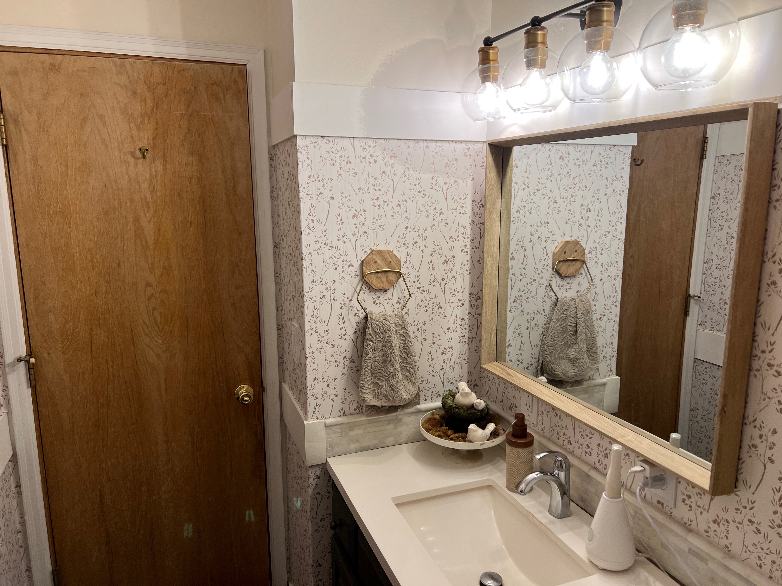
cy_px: 293
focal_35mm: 26
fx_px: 587
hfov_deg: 67.3
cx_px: 391
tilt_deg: -9.1
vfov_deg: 53.1
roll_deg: +0.1
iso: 64
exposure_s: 1/120
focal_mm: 5.7
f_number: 1.5
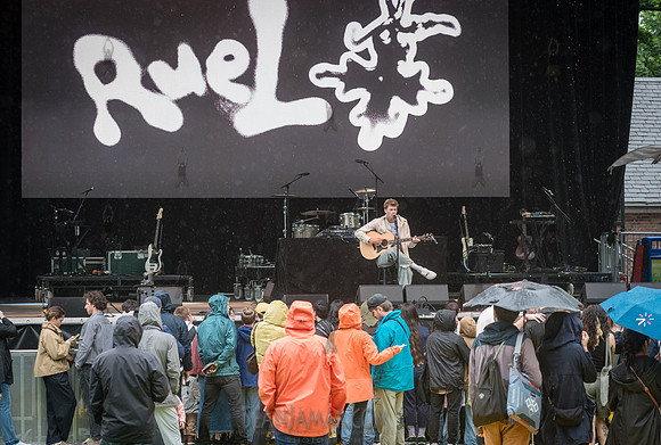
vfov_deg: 11.6
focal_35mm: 119
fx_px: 2185
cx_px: 375
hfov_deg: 17.2
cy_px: 250
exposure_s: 1/640
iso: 2000
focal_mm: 105
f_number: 4.5
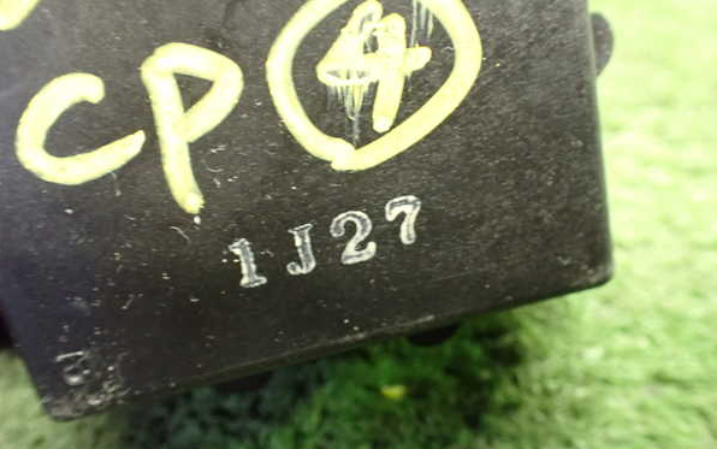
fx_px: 626
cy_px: 232
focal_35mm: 32
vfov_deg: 39.5
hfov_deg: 59.6
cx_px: 360
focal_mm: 5.4
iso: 1250
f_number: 2.3
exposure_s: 1/30
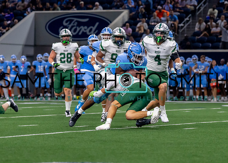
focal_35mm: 223
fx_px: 1445
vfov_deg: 6.4
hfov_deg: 9.0
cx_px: 85
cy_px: 69
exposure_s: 1/1000
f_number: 2.8
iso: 1600
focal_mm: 106
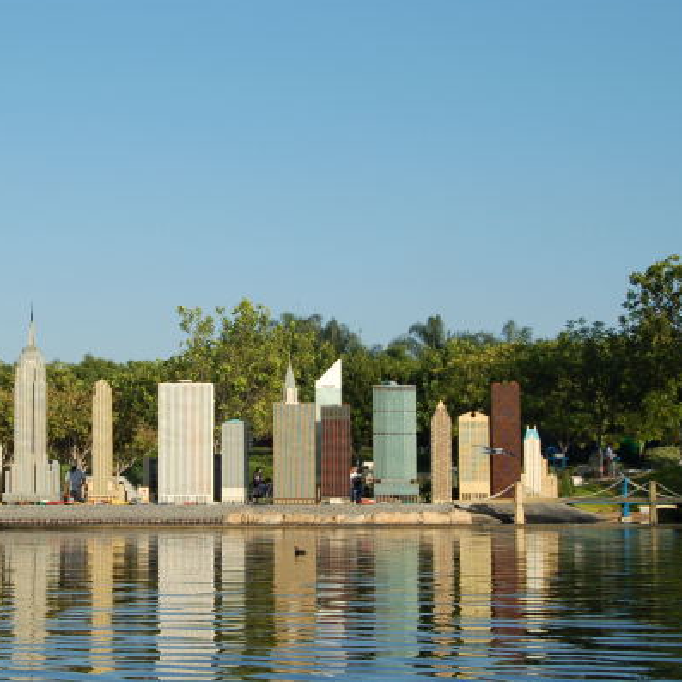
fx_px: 1739
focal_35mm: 78
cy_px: 328
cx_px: 211
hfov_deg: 22.1
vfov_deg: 22.2
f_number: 9
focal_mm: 38
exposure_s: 1/320
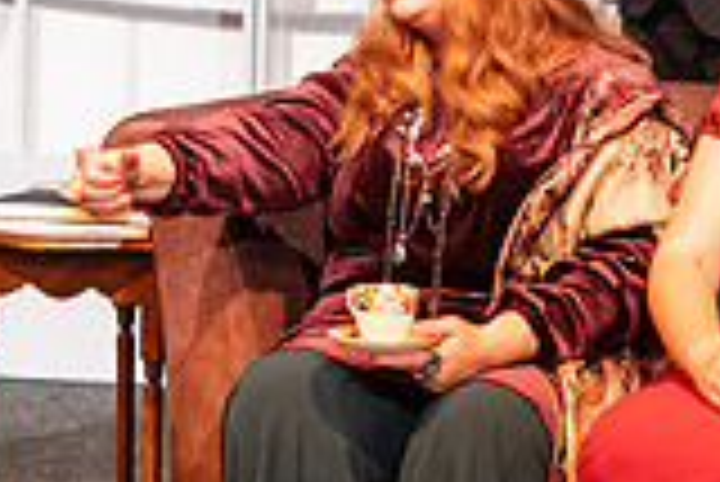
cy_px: -181
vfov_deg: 6.3
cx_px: 342
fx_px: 4364
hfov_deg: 9.4
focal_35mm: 218
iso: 1000
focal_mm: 35
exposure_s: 1/250
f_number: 1.8
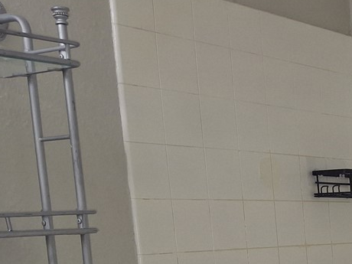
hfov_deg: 20.0
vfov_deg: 15.6
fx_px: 885
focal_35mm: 87
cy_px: 400
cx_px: 496
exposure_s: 1/120
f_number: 1.8
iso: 125
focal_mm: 4.69
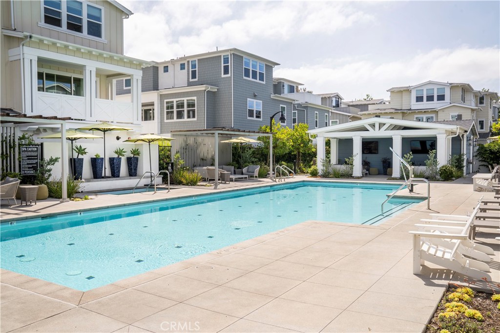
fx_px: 417
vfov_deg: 43.6
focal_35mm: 30
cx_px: 250
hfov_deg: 61.9
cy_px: 166
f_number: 13
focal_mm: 30
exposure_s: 1/200
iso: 125
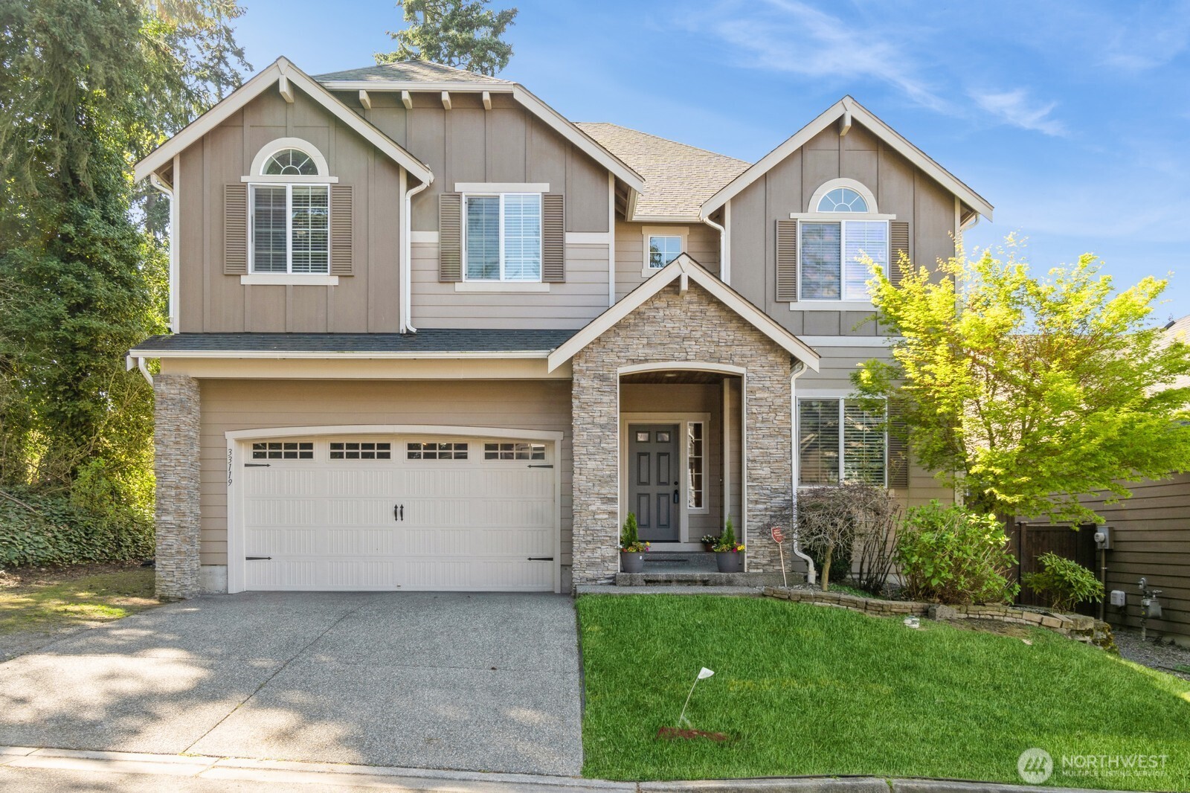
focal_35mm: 26
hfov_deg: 70.4
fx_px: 843
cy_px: 396
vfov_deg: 50.4
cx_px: 595
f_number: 11
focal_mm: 17
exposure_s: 1/50
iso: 200
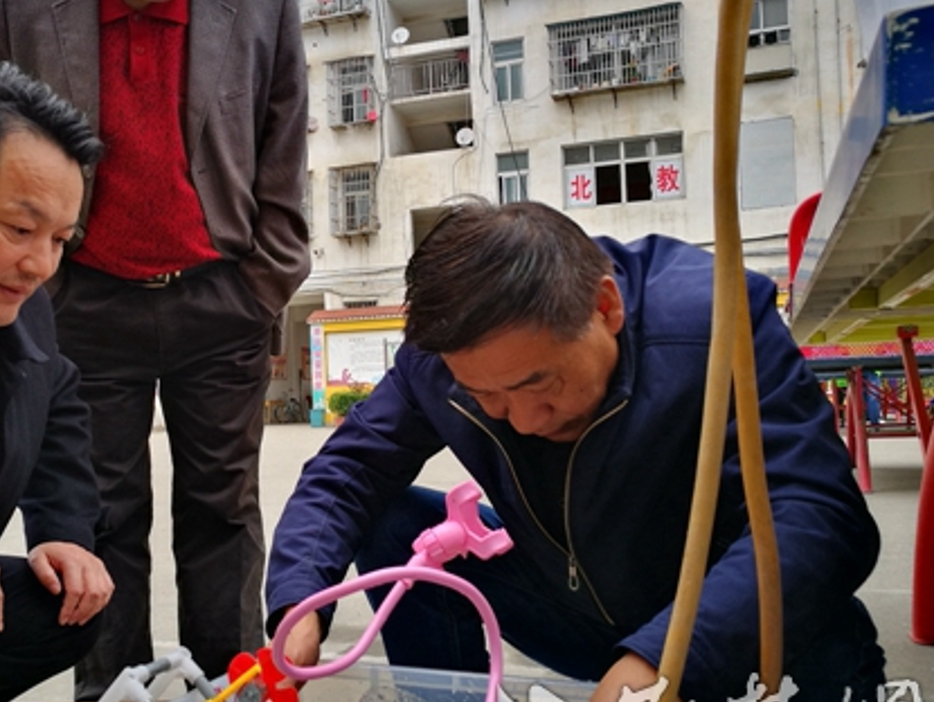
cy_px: 376
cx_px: 272
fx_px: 1053
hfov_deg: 46.6
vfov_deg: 36.9
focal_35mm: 39
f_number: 2.2
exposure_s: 1/120
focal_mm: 4.5
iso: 64
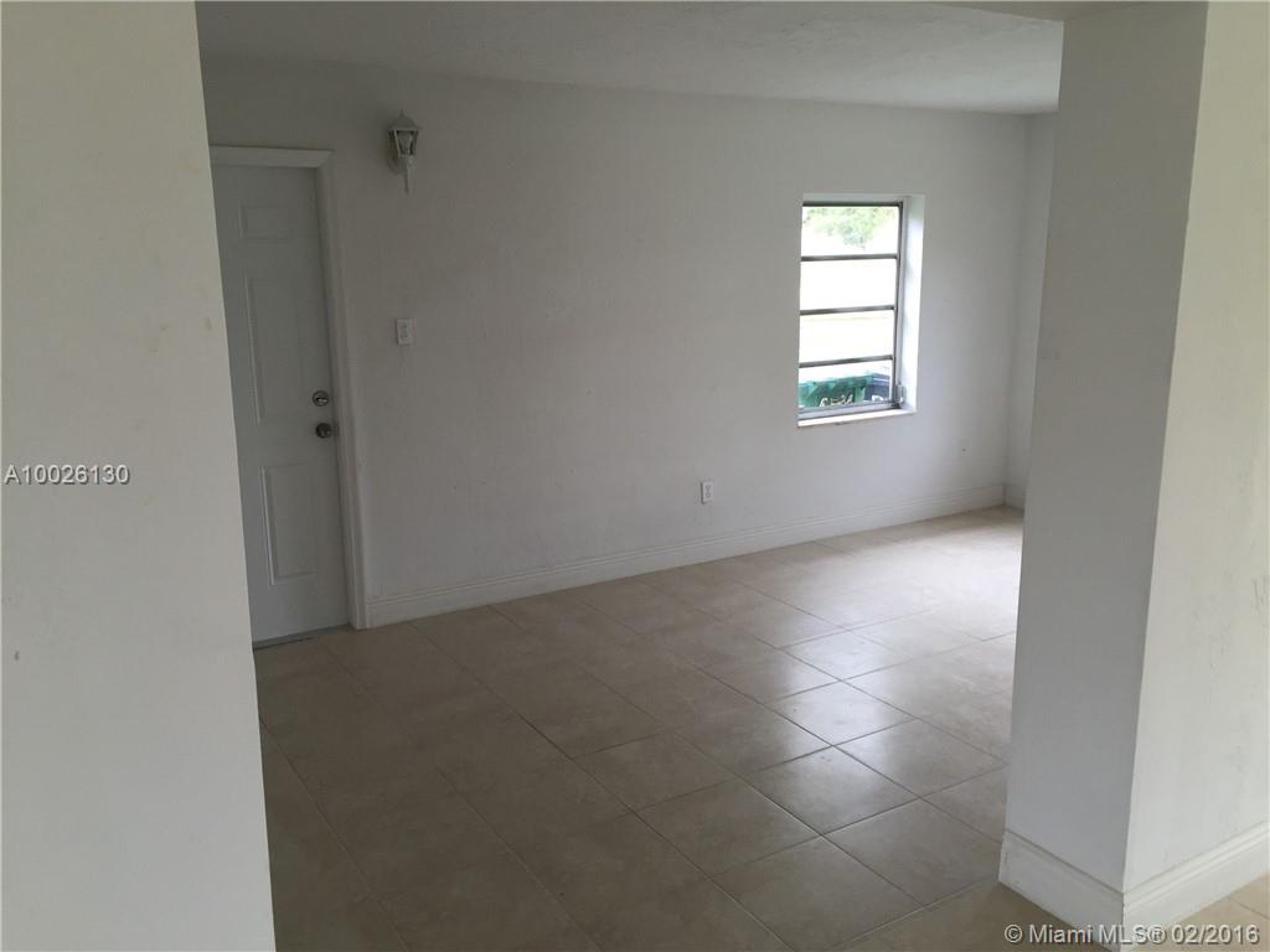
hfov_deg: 61.7
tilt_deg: -11.4
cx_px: 635
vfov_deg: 48.2
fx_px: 1064
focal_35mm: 29
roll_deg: +0.1
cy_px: 476
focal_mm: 4.15
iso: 50
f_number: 2.2
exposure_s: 1/30
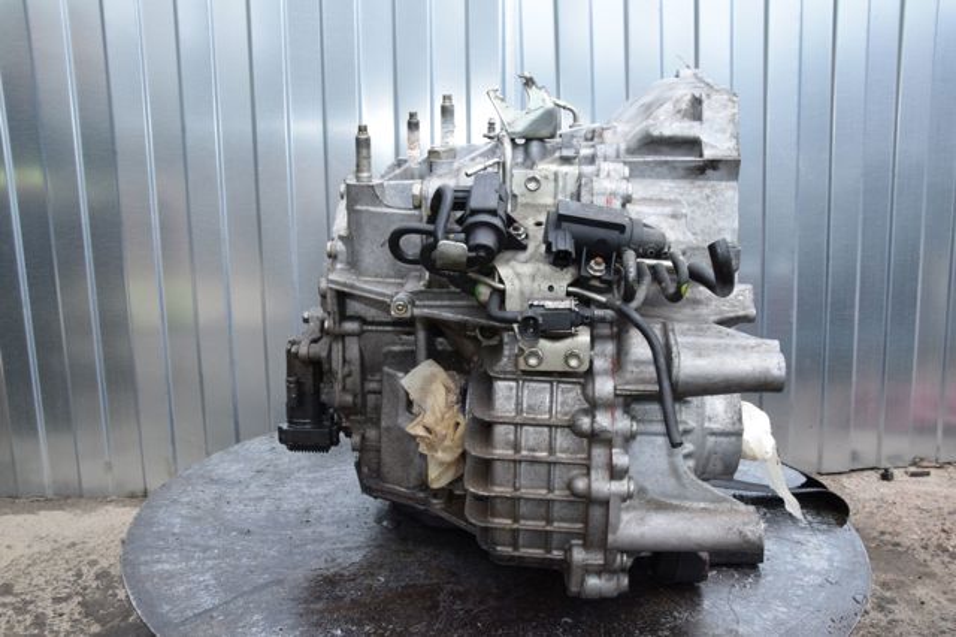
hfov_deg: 57.2
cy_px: 318
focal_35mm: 33
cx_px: 478
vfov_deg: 39.9
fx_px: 876
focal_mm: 22
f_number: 14
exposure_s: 1/200
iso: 800
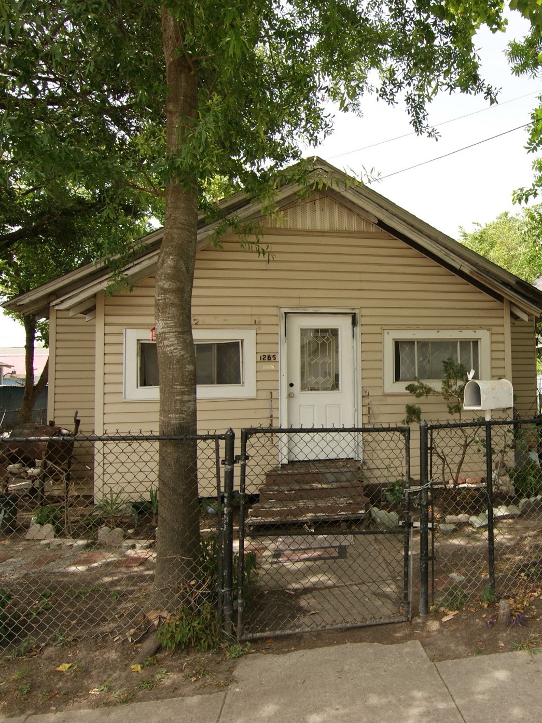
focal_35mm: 25
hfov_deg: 51.9
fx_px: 517
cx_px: 433
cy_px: 368
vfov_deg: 69.9
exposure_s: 1/80
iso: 100
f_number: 7.1
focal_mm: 11
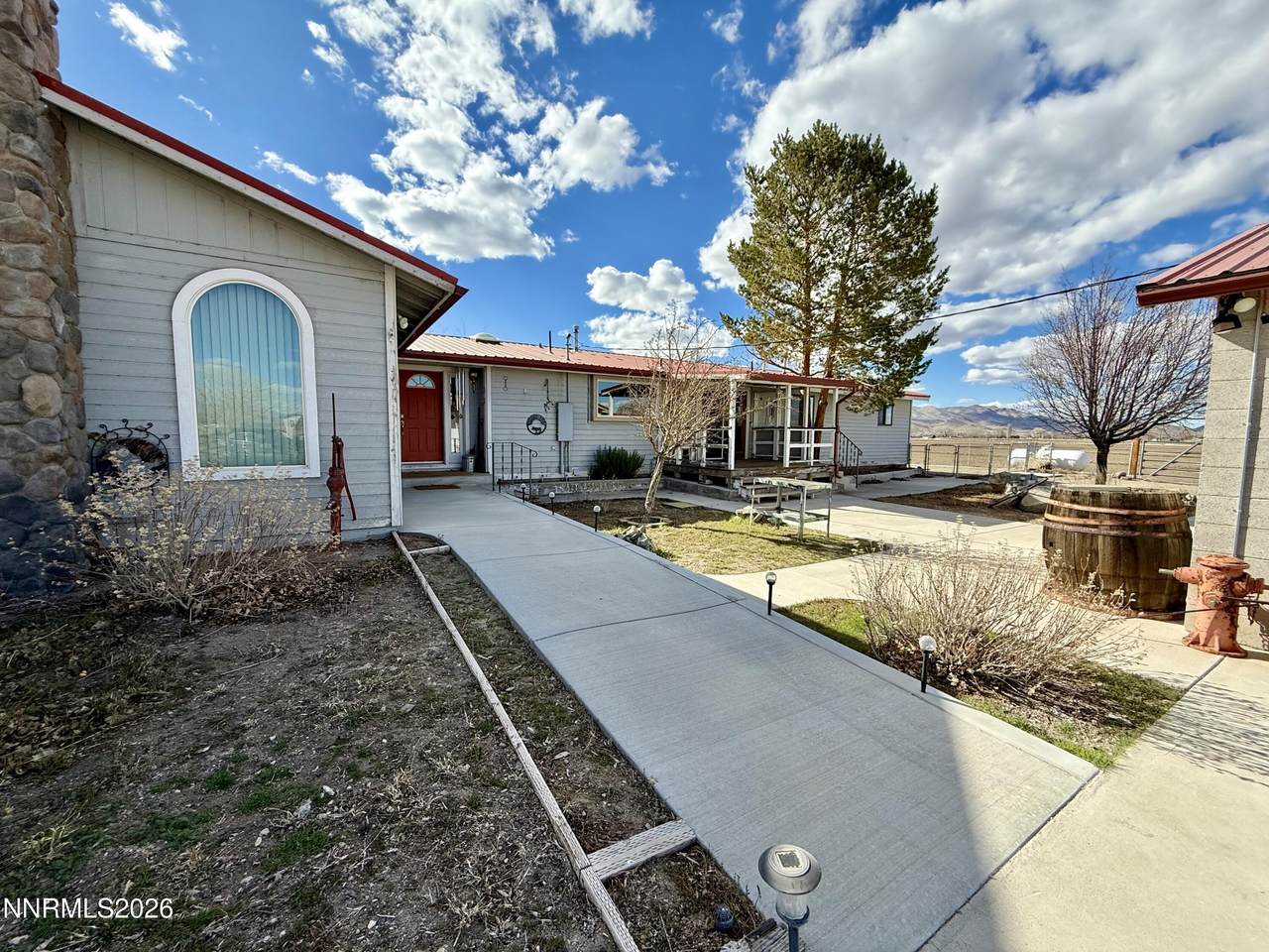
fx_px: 513
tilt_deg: -4.5
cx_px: 634
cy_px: 476
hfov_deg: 102.1
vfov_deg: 85.7
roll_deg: -1.7
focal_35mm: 14
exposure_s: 1/1698
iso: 50
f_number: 2.2
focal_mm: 2.22
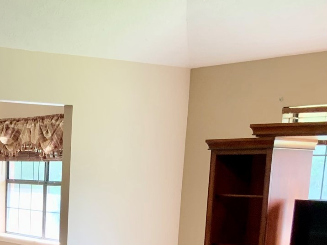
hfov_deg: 23.0
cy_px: 345
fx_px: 784
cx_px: 33
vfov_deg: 16.5
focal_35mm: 83
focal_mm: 3
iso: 80
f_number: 1.8
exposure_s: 1/60
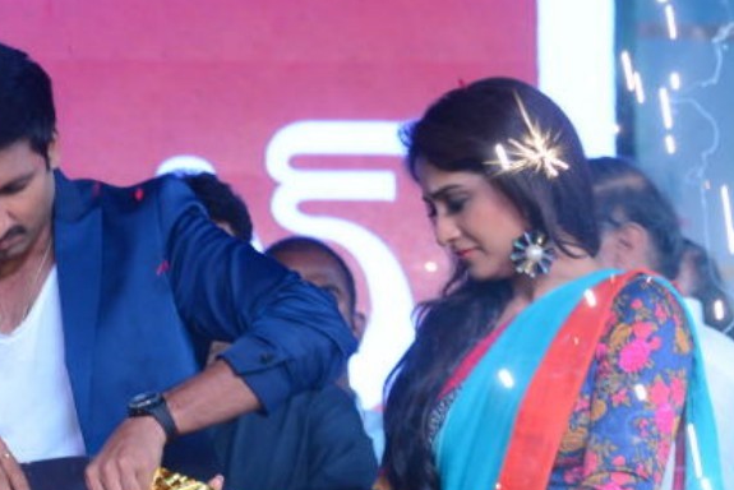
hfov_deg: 6.1
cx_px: -321
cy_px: 401
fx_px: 6772
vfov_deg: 4.1
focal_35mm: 332
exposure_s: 1/160
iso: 800
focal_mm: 85
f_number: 7.1
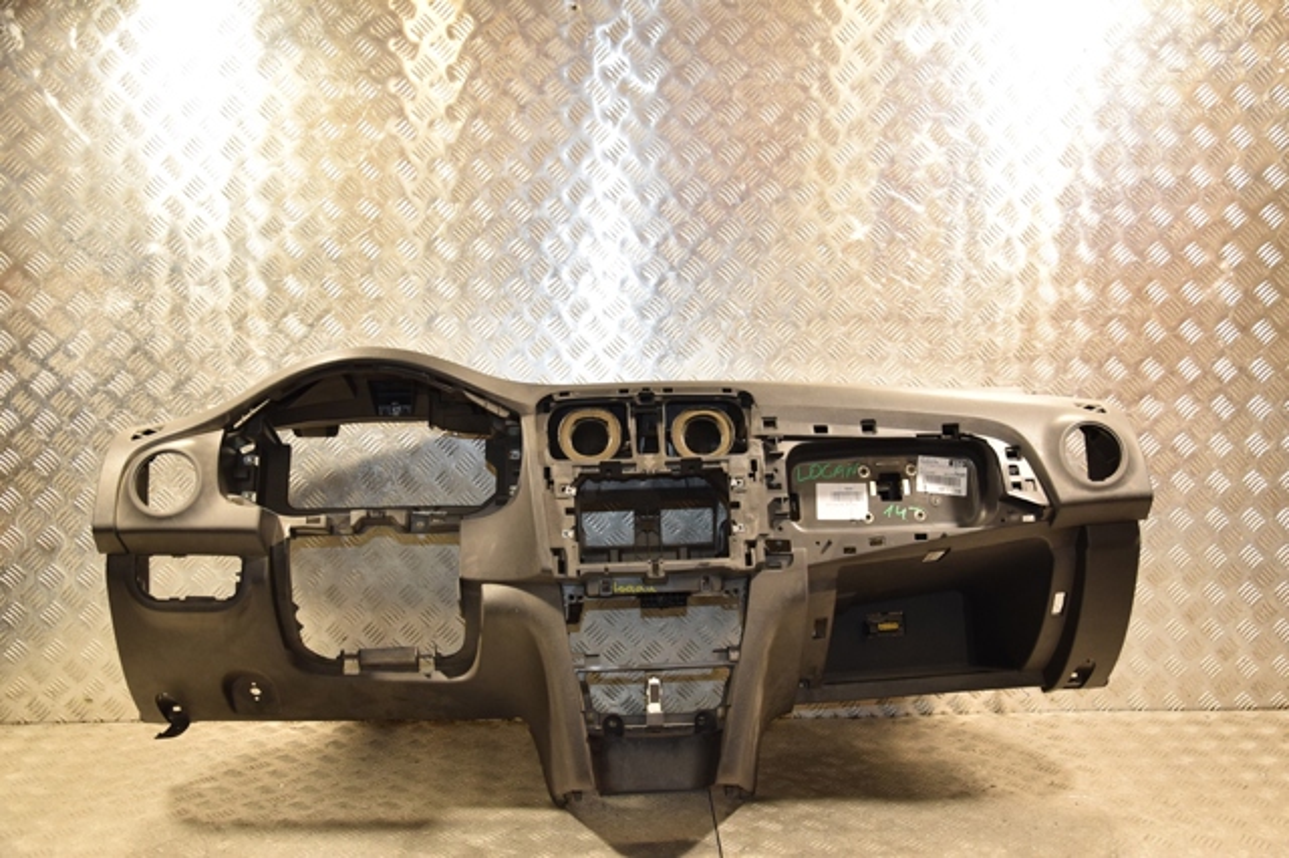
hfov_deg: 53.2
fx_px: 1288
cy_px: 429
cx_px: 644
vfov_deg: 36.8
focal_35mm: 36
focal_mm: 24
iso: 800
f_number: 5
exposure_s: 1/100
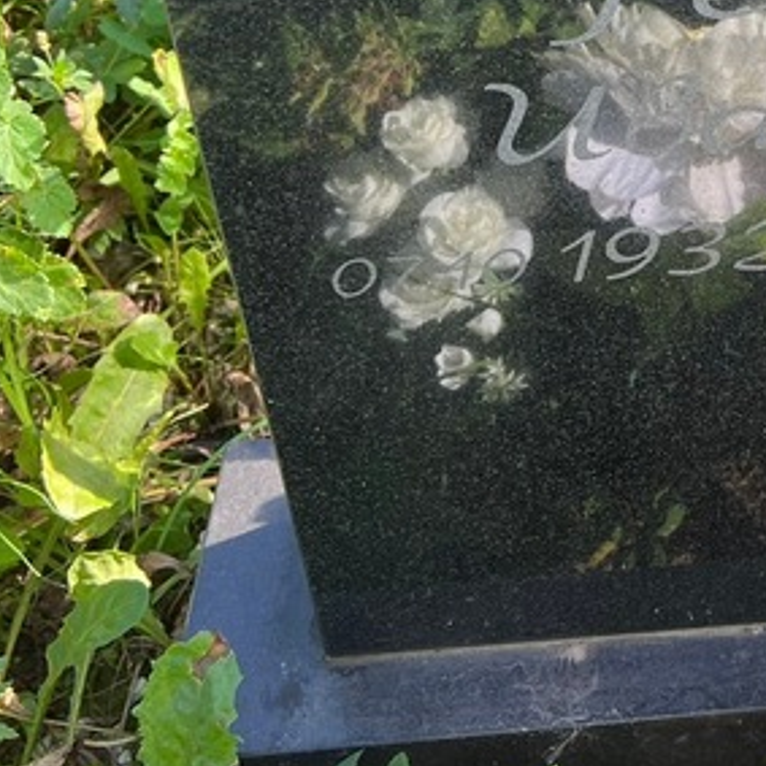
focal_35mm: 65
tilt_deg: -35.7
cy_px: 3
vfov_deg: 25.2
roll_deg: -2.0
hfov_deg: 24.7
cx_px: 844
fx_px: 1627
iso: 50
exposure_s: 1/295
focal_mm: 5.7
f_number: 1.5
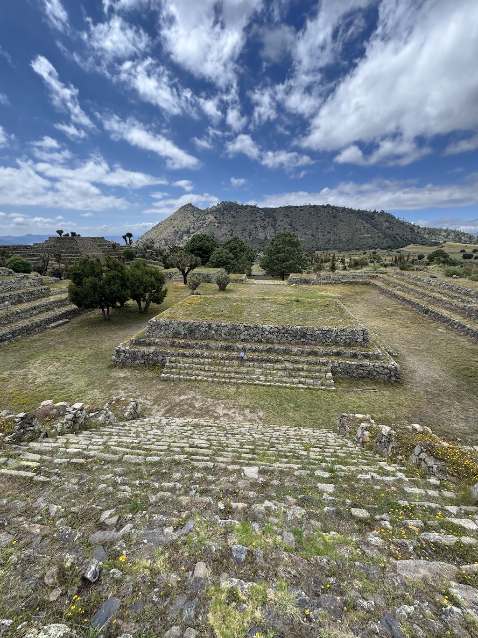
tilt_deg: -18.1
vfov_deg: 102.1
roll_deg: -0.5
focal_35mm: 14
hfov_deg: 85.7
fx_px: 258
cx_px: 239
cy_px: 319
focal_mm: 2.22
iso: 50
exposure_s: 1/910
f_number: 2.2
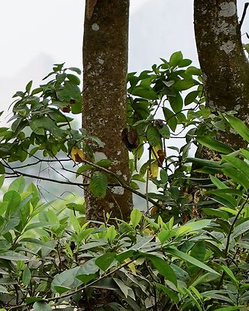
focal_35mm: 565
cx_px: -207
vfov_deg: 3.4
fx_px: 5207
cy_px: 277
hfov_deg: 2.7
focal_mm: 105
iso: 100
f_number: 4
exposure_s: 1/125
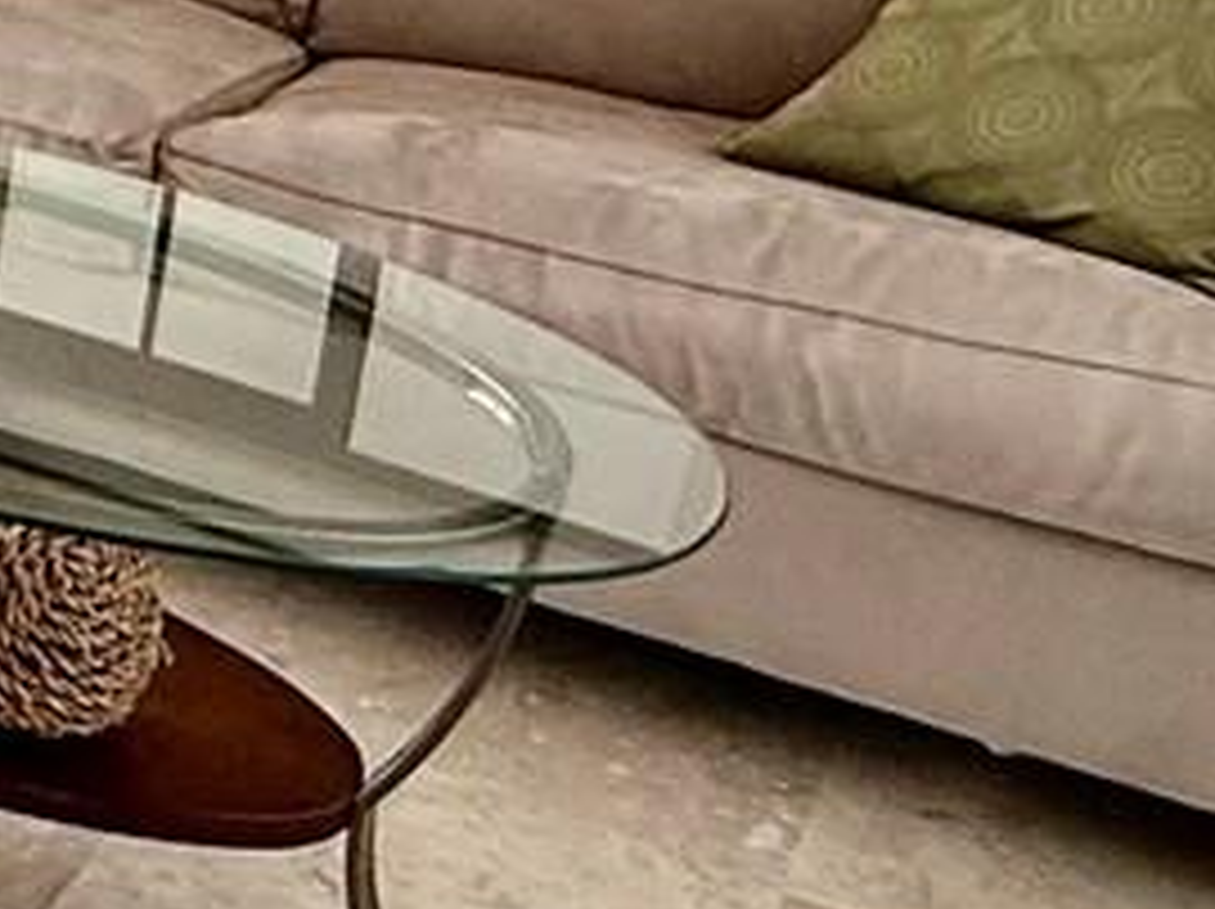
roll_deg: -0.2
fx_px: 2911
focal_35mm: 83
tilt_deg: -14.0
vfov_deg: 16.9
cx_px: -1012
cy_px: -230
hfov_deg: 18.2
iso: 64
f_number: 2.2
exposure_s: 1/192
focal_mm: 2.22
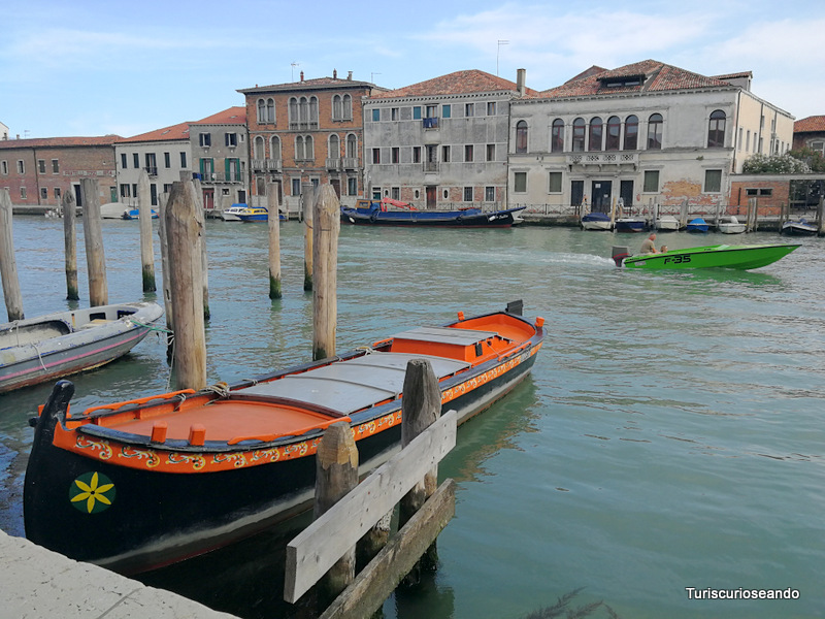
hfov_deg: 65.3
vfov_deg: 51.4
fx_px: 643
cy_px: 310
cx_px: 412
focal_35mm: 27
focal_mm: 3.95
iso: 50
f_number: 2.2
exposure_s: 1/632
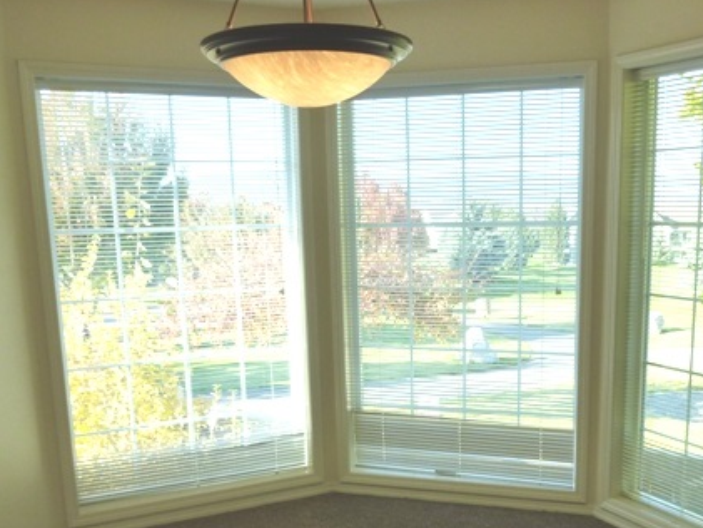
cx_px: 397
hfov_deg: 48.8
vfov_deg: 37.2
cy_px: 368
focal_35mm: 38
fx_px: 772
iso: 125
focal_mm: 4.5
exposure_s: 1/100
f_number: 3.3
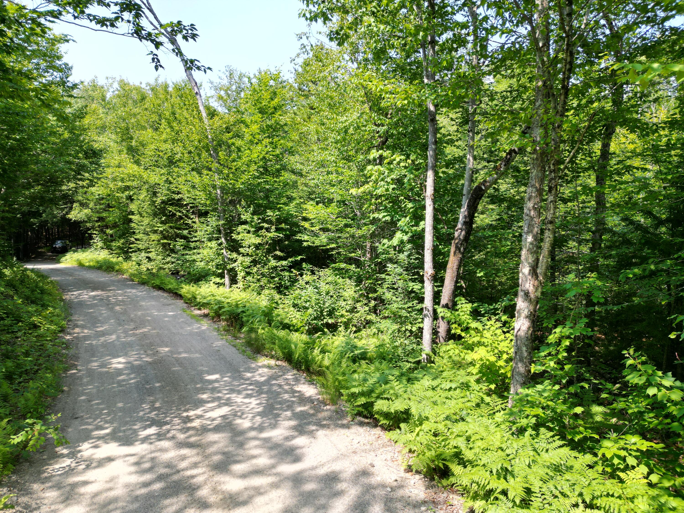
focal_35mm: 24
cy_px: 256
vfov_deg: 56.8
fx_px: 474
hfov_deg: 71.6
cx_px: 342
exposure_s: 1/1000
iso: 100
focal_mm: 6.72
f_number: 1.7
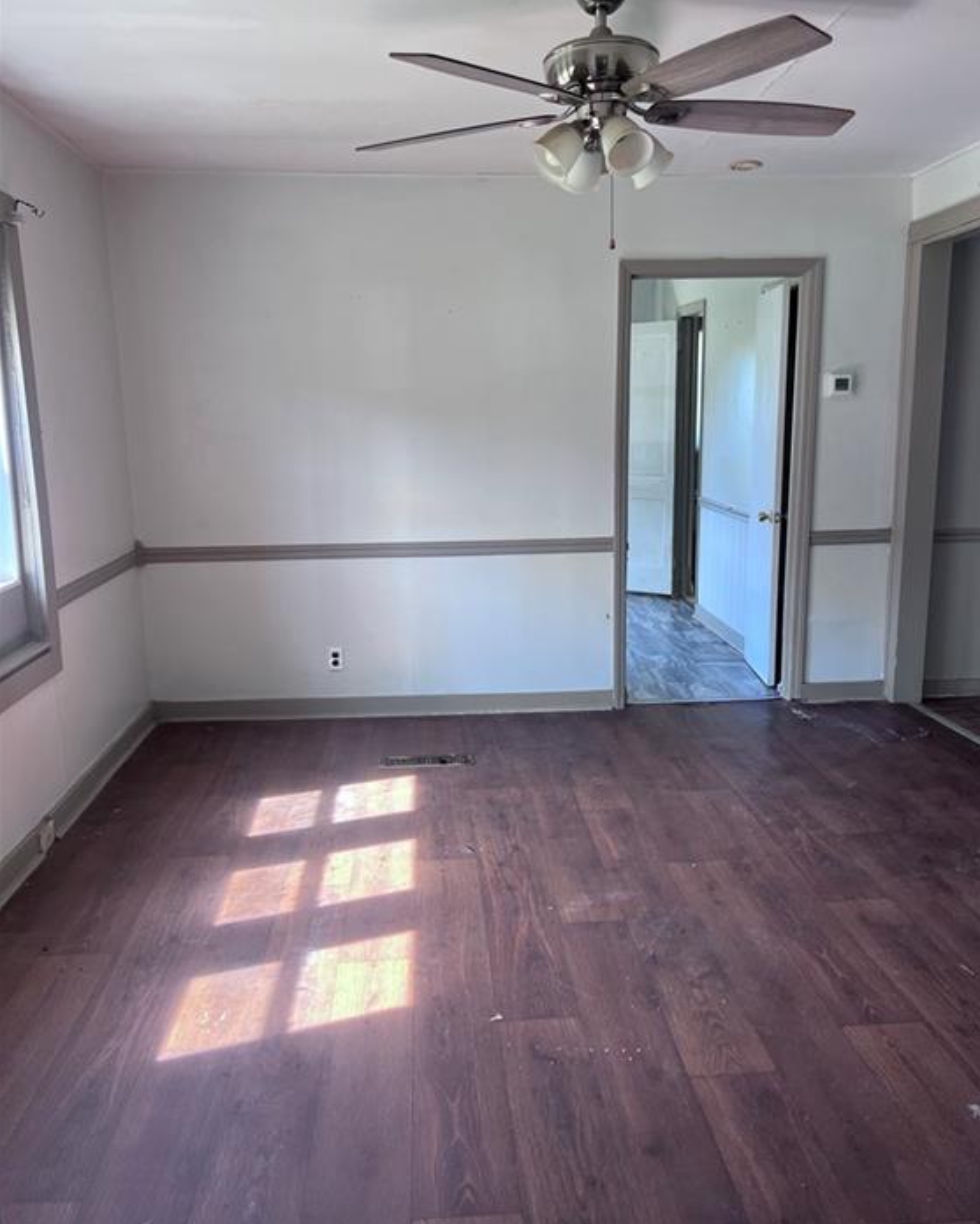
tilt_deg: -8.4
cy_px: 614
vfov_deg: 62.2
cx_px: 505
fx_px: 1015
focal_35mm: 28
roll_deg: +1.9
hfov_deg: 51.5
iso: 80
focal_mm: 5.7
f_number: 1.5
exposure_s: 1/121
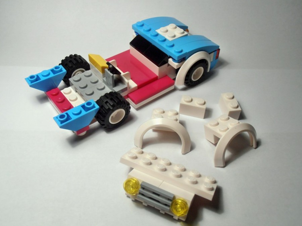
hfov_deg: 50.1
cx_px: 151
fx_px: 323
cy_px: 113
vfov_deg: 38.7
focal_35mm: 37
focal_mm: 6.61
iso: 80
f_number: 3.9
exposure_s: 1/80
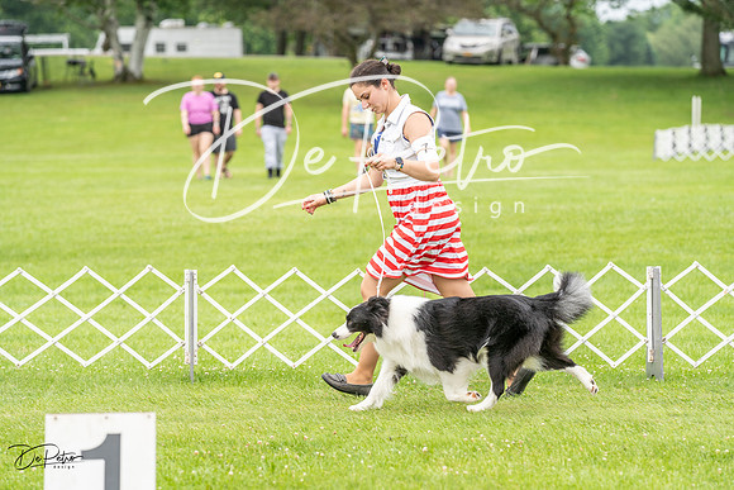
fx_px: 3426
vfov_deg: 8.2
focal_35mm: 168
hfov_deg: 12.2
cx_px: 367
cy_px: 245
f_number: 5
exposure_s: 1/800
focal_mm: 168
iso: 400
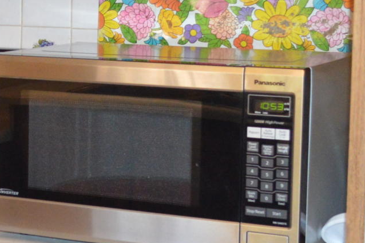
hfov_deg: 15.0
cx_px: -185
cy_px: 61
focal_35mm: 127
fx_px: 1286
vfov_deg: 10.7
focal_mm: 18
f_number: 3.5
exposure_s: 1/60
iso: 1250
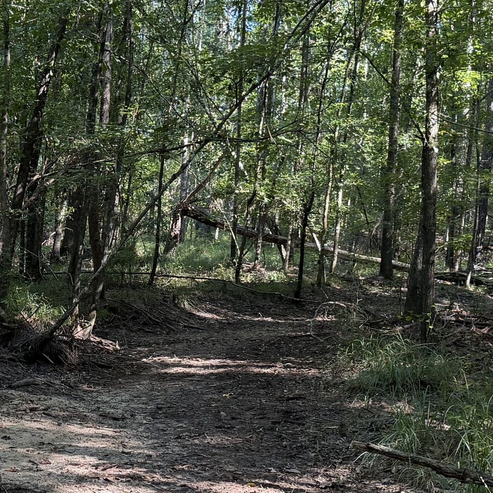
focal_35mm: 74
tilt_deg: -3.2
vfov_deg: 23.3
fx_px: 1192
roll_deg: -3.7
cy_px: 275
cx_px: 161
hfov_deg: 23.2
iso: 160
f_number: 1.78
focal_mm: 6.76
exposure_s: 1/176
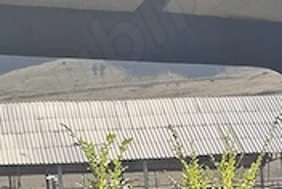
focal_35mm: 181
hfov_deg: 11.1
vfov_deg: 7.0
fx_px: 1420
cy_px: 500
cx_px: 367
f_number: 1.8
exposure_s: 1/1923
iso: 50
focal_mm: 5.54
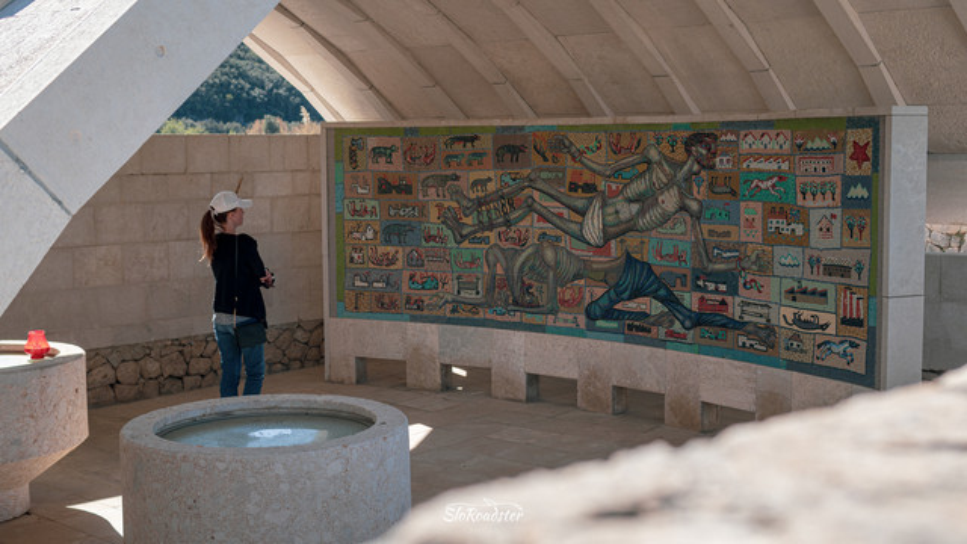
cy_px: 277
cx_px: 484
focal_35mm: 48
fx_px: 1235
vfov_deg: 24.8
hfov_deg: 42.8
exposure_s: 1/160
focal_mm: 30
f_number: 4
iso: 100
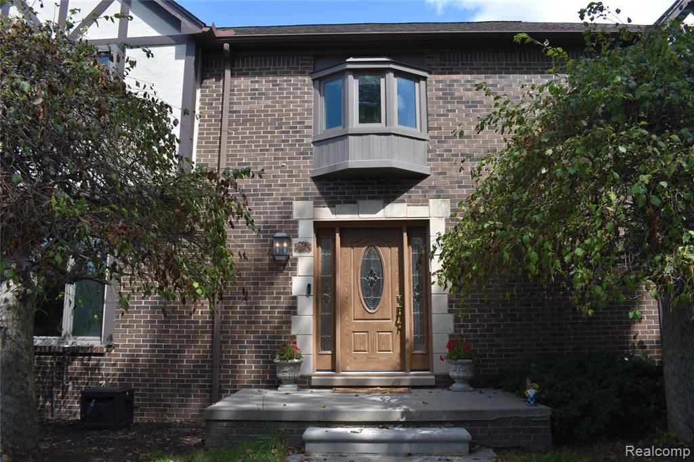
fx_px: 520
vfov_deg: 47.9
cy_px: 231
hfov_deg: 67.4
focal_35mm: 27
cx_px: 347
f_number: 8
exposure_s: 1/250
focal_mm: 18
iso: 180
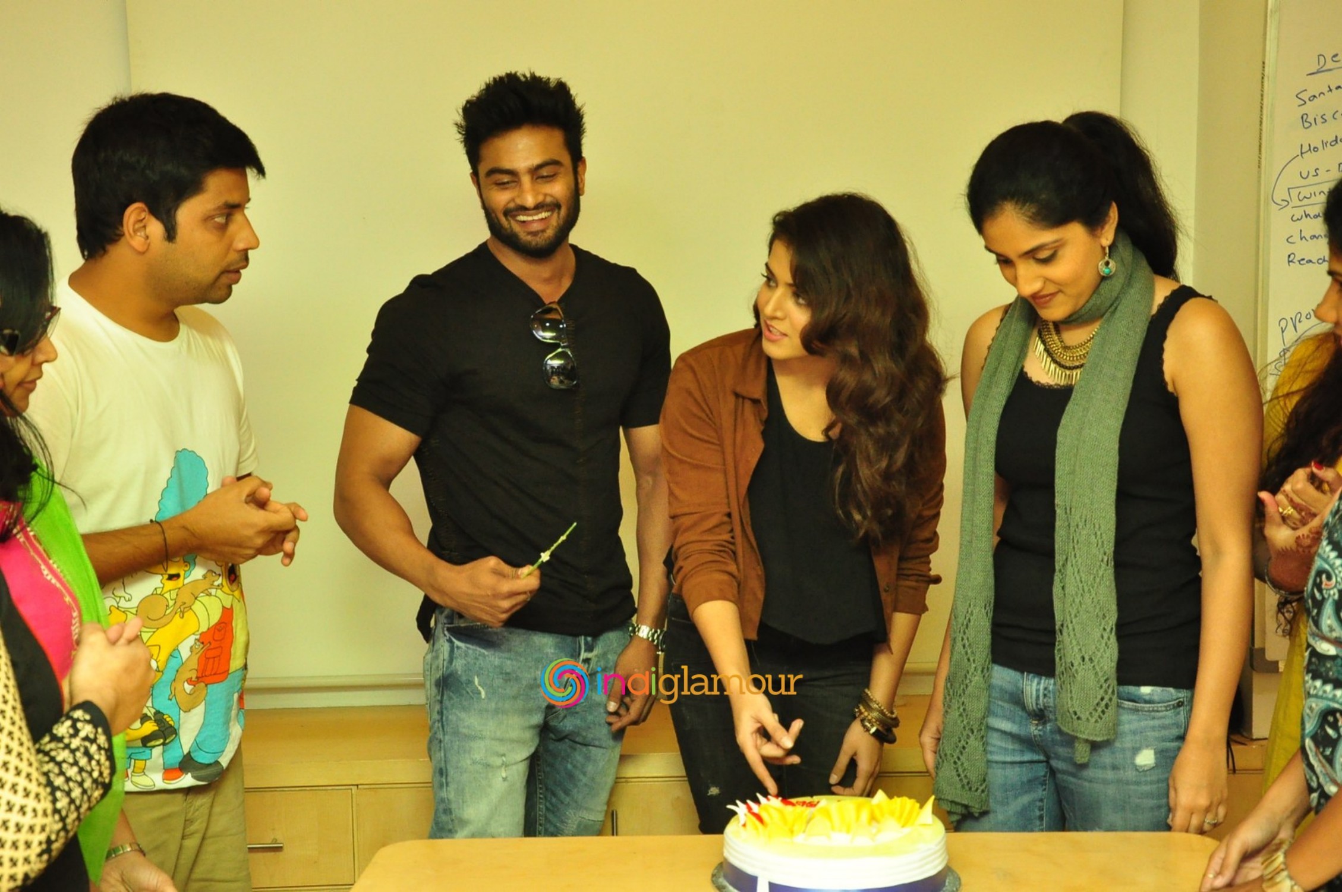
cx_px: 671
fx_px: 1899
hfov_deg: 38.9
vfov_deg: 26.4
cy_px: 446
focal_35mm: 51
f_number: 7.1
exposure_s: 1/125
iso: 2000
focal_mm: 34
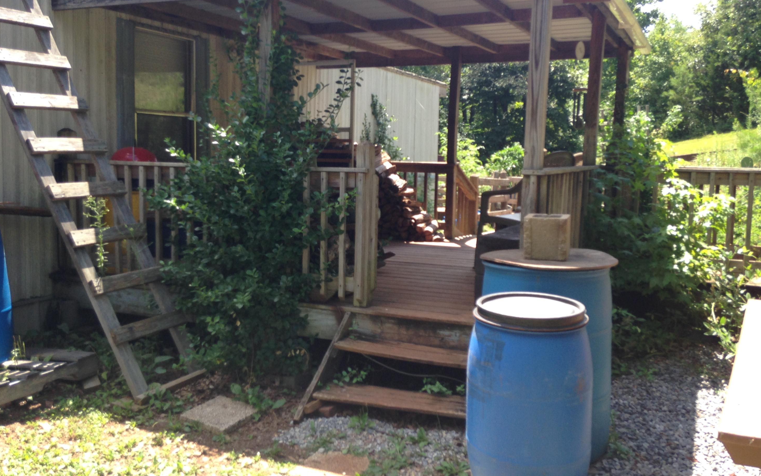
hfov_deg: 54.0
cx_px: 386
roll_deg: -0.3
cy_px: 211
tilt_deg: -5.6
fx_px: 747
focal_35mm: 36
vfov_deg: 35.3
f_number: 2.4
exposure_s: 1/293
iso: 50
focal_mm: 4.12
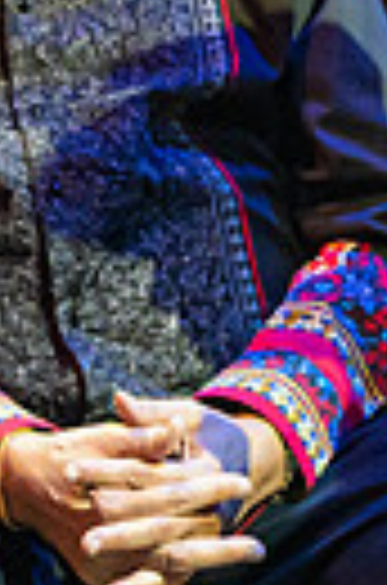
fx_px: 31853
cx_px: 730
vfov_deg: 1.1
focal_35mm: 1965
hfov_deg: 0.7
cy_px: -55
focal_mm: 297
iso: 3200
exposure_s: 1/250
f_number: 5.6
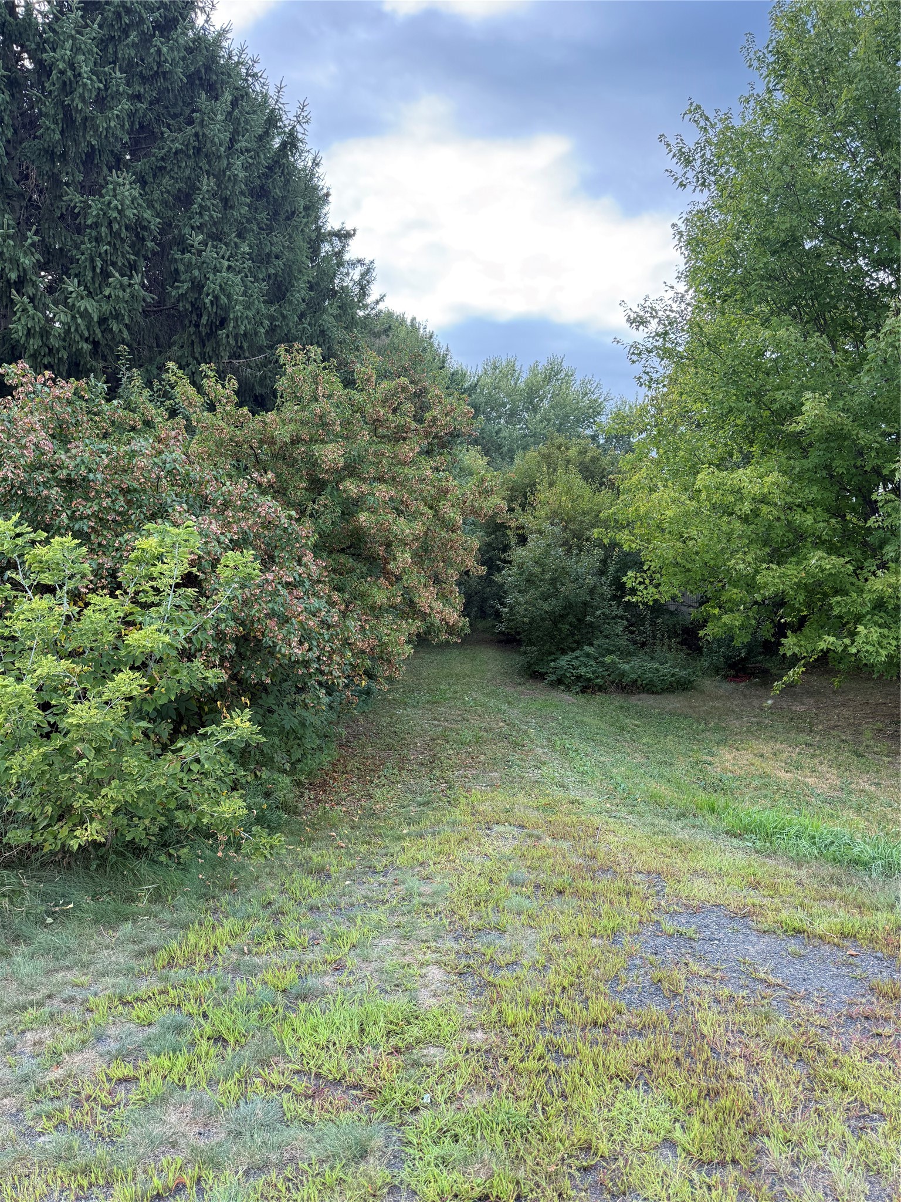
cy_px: 601
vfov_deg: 71.6
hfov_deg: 56.8
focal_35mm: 24
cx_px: 450
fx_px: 833
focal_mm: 6.76
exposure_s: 1/532
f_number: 1.78
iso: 100
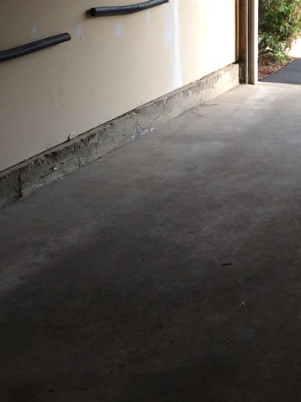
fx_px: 788
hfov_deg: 20.6
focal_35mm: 68
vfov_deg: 27.7
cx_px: 329
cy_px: 56
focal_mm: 4.12
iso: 64
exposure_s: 1/120
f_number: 2.2
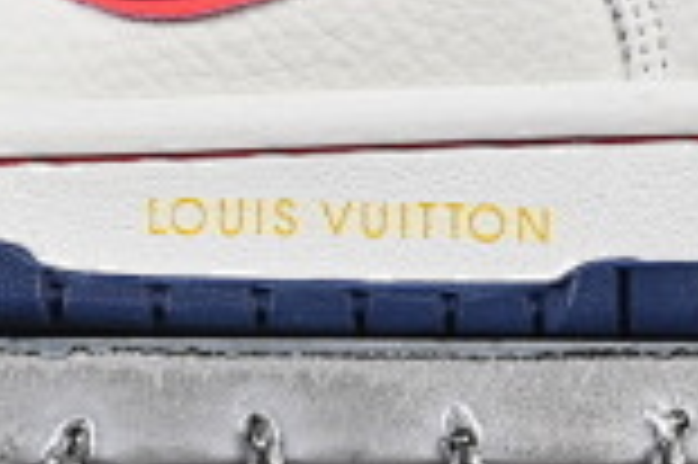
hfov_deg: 5.3
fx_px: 7515
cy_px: -403
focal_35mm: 388
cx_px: 104
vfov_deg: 3.5
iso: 160
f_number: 8
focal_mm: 50
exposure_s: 1/80
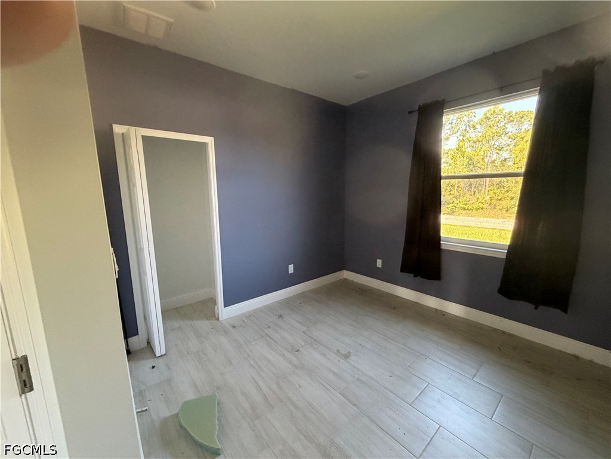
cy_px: 230
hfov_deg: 102.1
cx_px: 306
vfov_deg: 85.7
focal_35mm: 14
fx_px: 247
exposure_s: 1/60
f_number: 2.2
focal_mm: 2.22
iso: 400
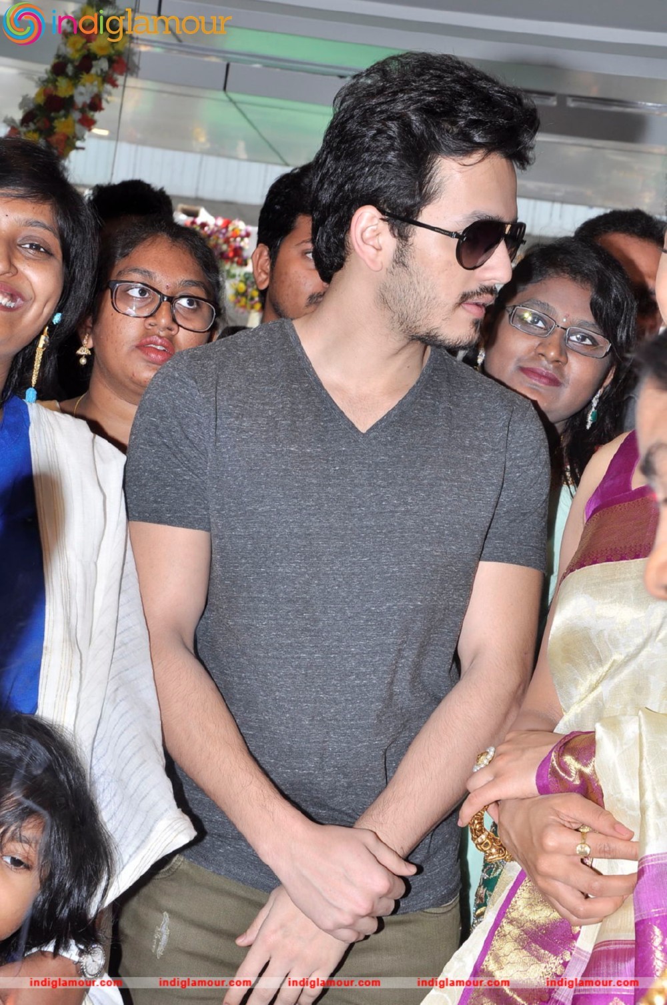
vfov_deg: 33.4
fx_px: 1673
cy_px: 502
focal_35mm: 60
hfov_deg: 22.6
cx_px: 334
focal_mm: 40
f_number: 11
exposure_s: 1/125
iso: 200
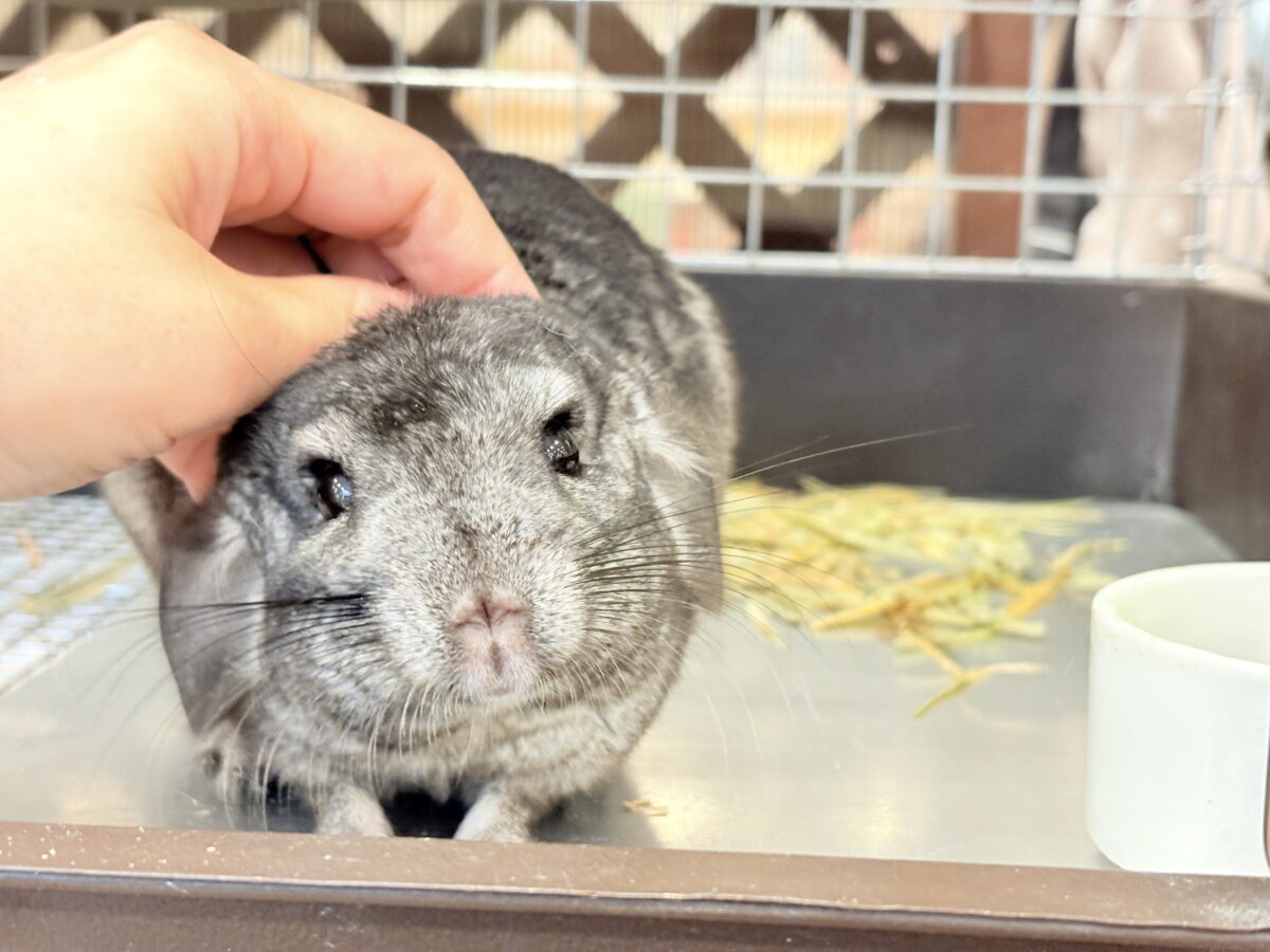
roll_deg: -0.9
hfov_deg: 36.8
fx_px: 1908
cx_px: 635
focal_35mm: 52
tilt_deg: -8.0
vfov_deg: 28.0
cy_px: 476
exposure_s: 1/33
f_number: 1.6
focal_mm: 5.96
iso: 160
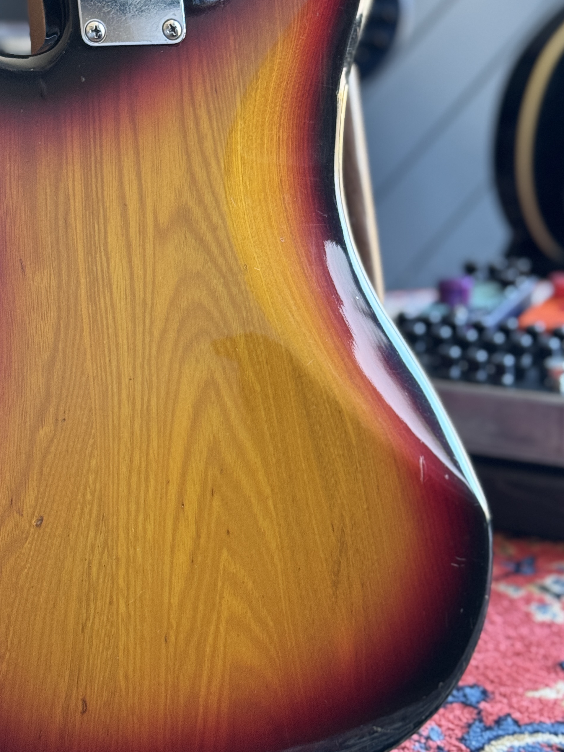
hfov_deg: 19.3
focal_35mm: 76
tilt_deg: -8.9
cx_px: 165
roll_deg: -0.4
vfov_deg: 25.6
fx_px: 1651
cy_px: 282
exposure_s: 1/50
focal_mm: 6.76
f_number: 1.78
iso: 250
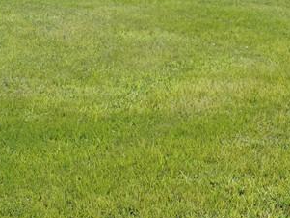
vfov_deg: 7.8
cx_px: 232
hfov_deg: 10.5
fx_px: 1567
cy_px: -93
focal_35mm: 187
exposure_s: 1/640
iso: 80
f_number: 3.7
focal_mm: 9.8
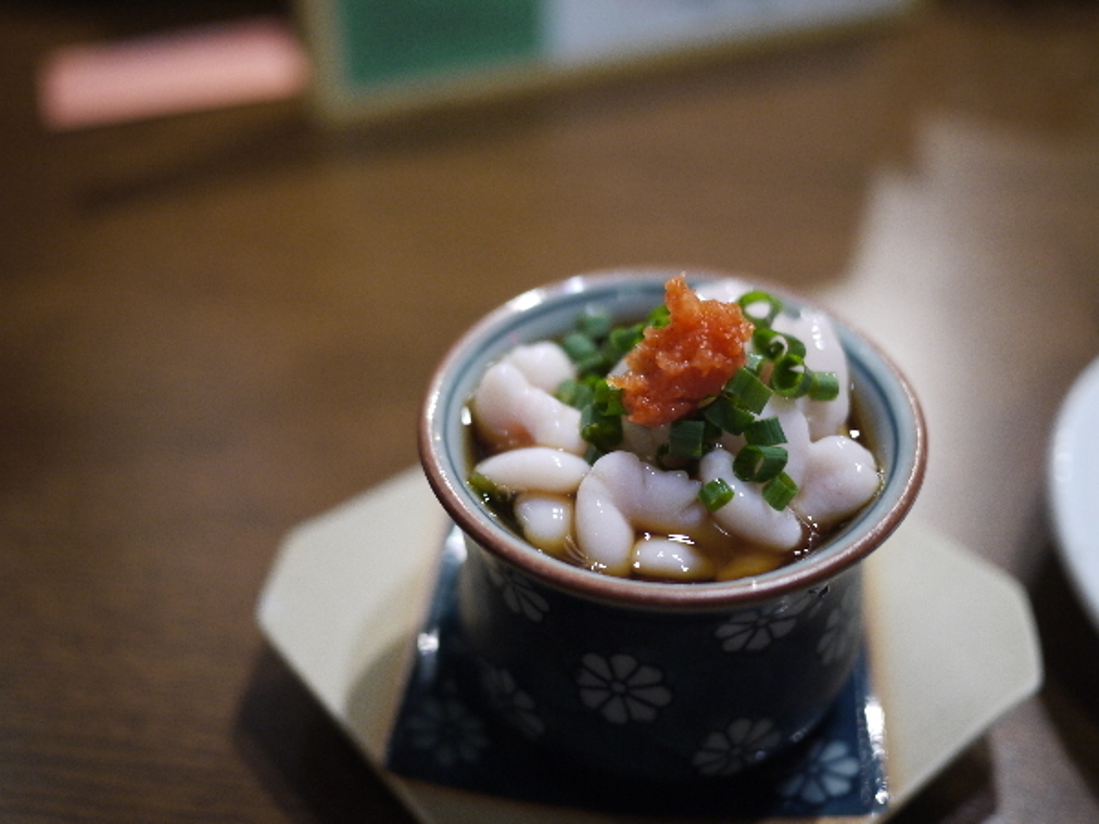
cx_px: 550
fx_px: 1270
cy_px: 412
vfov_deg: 36.0
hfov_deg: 46.8
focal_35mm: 40
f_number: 1.7
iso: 400
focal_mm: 20
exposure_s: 1/25
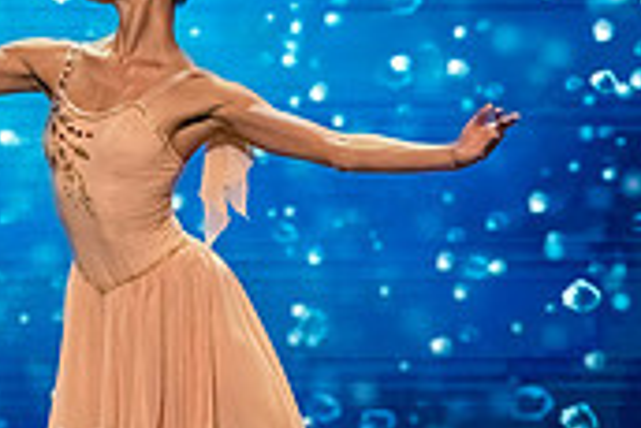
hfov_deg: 1.7
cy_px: 126
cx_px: -468
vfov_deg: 1.1
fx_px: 21366
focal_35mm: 1199
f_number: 5.6
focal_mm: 294
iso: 6400
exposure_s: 1/400
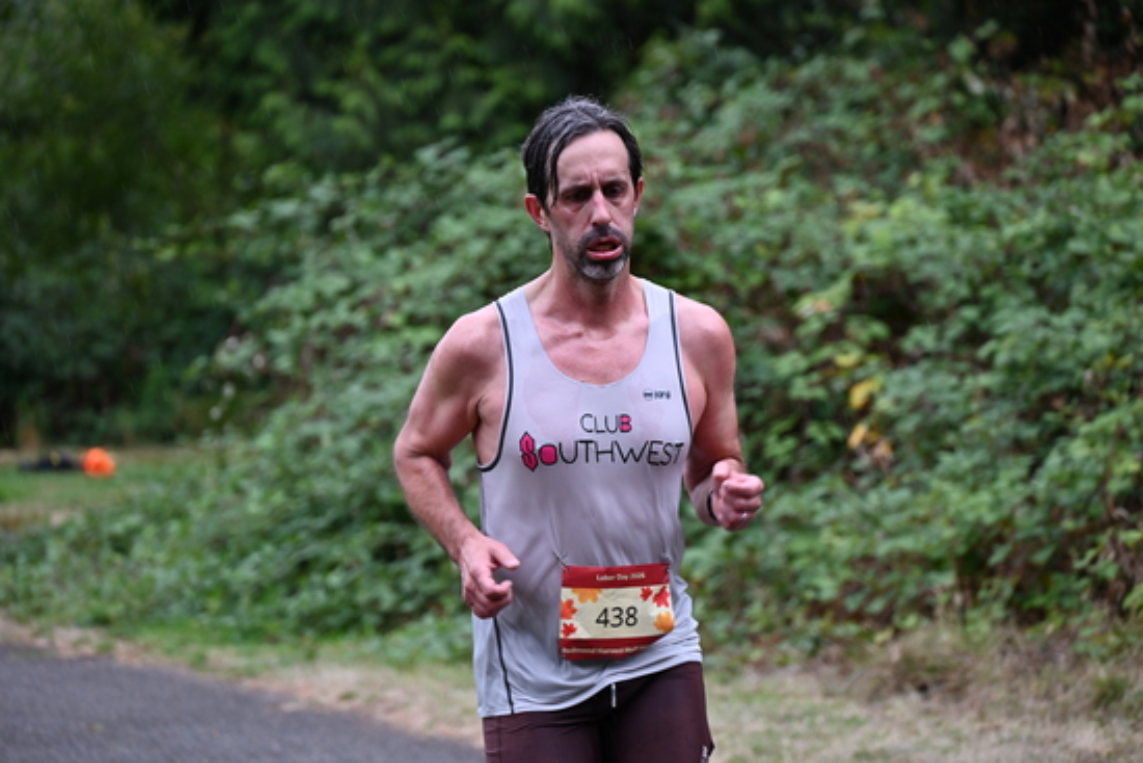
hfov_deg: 10.3
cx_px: 572
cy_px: 382
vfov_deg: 6.9
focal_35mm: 200
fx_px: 6351
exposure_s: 1/250
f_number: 6.3
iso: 640
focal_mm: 200
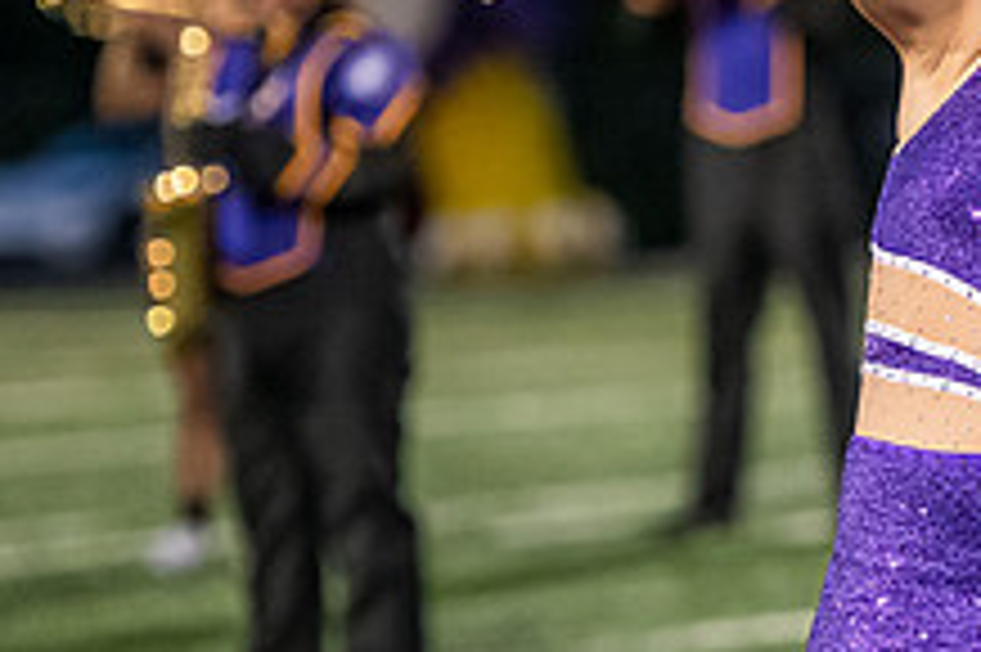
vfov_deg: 3.1
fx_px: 11953
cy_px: 70
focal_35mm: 439
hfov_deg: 4.7
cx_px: 1008
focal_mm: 165
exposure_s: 1/640
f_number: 3.2
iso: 4000
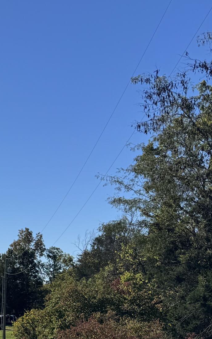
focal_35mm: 69
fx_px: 638
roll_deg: -0.8
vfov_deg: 28.2
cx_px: -170
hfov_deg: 16.0
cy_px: 329
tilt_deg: -3.8
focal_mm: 6.76
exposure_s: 1/6410
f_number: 1.78
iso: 80
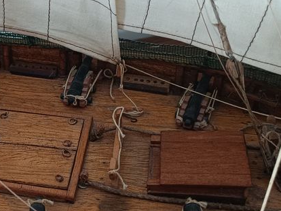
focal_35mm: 58
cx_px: 48
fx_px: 471
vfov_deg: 25.2
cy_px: 86
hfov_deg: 32.2
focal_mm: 5.59
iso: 368
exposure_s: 1/50.1
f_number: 1.88
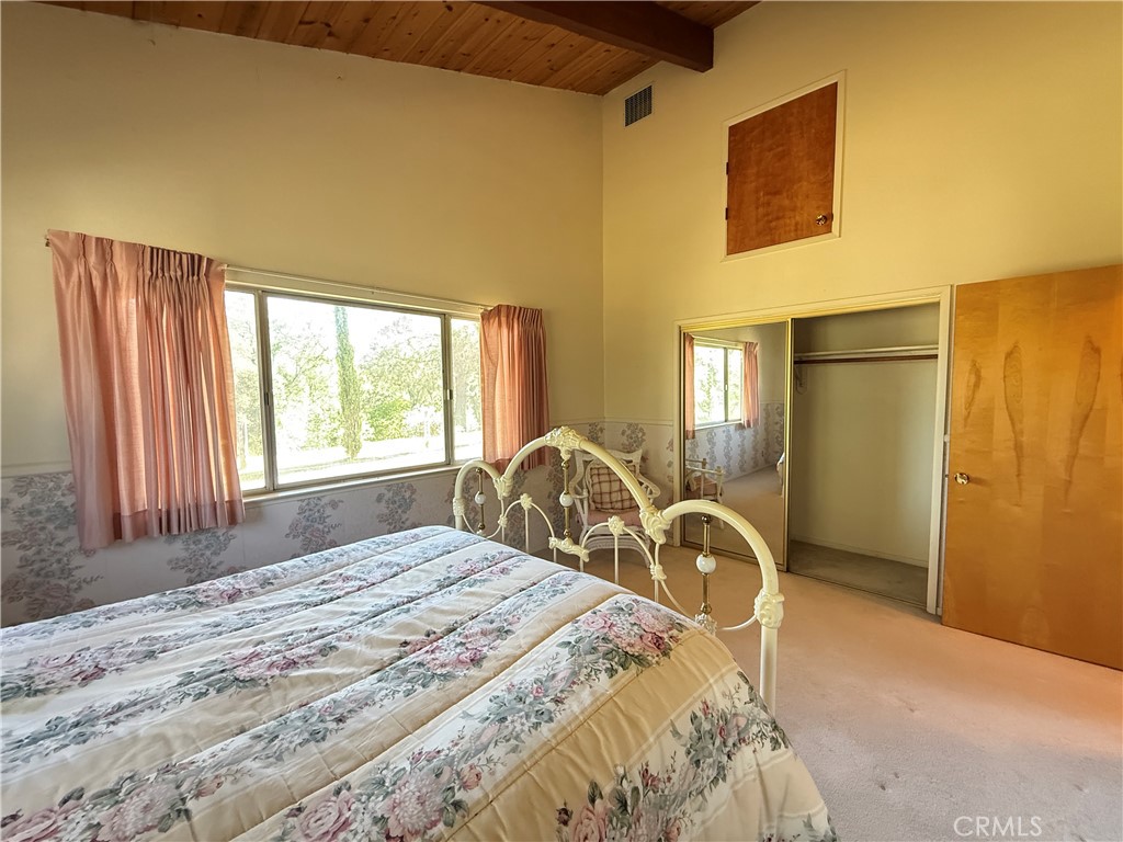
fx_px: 454
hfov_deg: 102.1
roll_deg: +1.2
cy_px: 421
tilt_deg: -4.0
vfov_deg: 85.7
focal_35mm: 14
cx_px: 562
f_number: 2.2
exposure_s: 1/60
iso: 640
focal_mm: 2.22
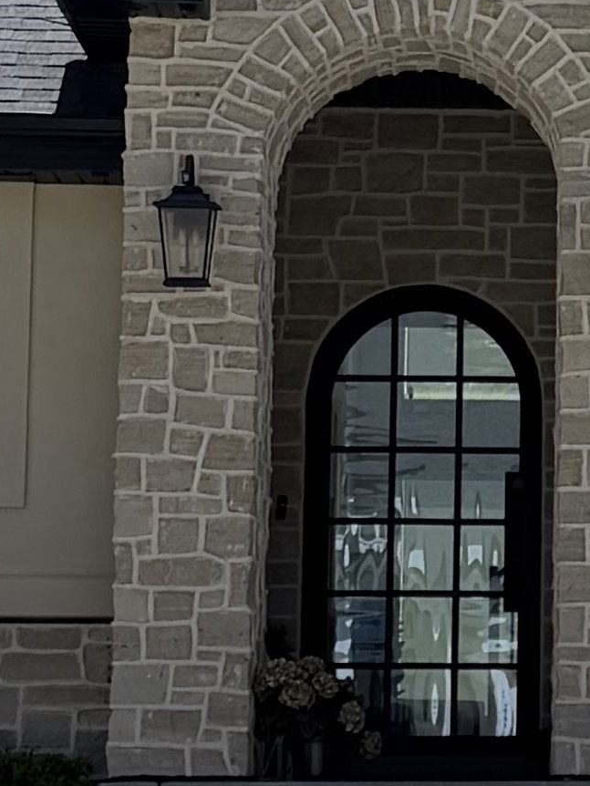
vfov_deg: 12.4
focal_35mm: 159
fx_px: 3612
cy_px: 393
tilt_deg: +6.3
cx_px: 875
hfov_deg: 9.1
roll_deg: -0.3
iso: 80
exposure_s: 1/4673
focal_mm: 6.76
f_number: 1.78
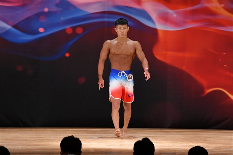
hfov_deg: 8.1
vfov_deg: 5.4
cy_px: 78
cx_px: 116
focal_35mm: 255
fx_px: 1650
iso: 3200
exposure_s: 1/400
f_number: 5.6
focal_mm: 170
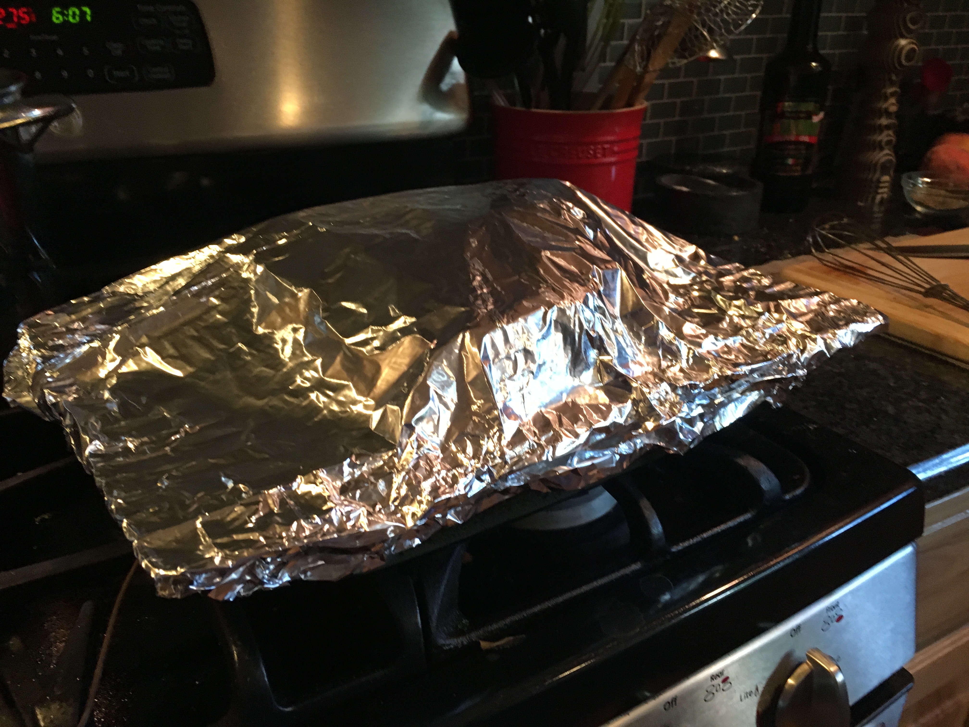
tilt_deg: -24.7
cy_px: 364
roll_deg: -1.0
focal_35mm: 29
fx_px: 812
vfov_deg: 48.2
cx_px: 484
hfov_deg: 61.7
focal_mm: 4.15
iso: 200
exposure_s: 1/24
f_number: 2.2
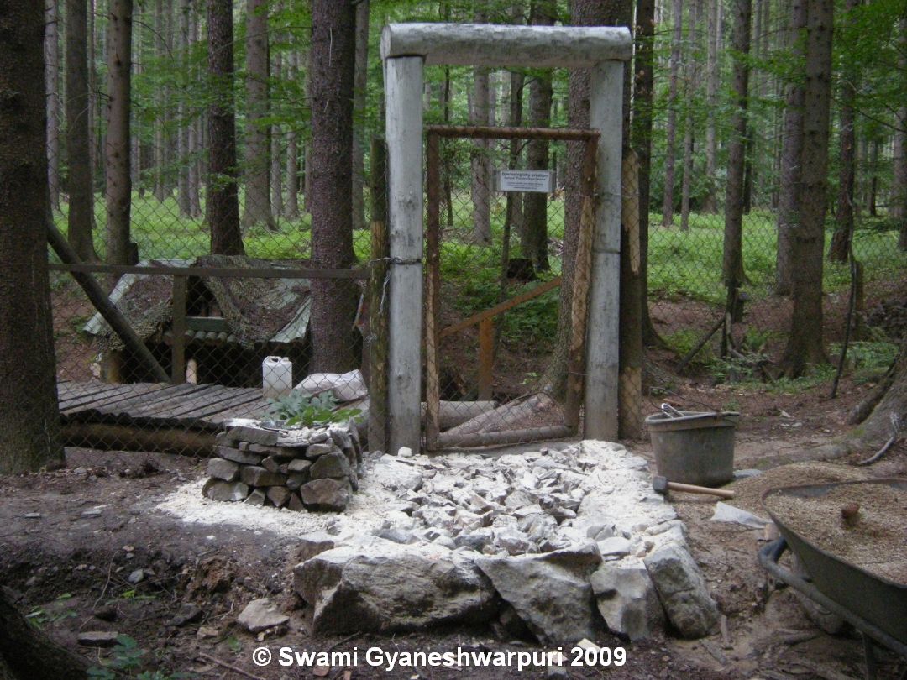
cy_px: 340
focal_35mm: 38
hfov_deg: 49.0
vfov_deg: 37.7
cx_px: 454
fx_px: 996
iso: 461
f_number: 3.2
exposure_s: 1/8
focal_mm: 6.3
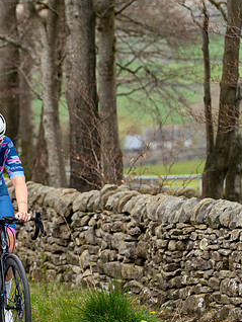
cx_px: 2
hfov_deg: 5.6
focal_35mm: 263
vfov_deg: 7.5
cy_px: 182
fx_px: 2448
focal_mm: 150
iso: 200
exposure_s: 1/640
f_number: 4
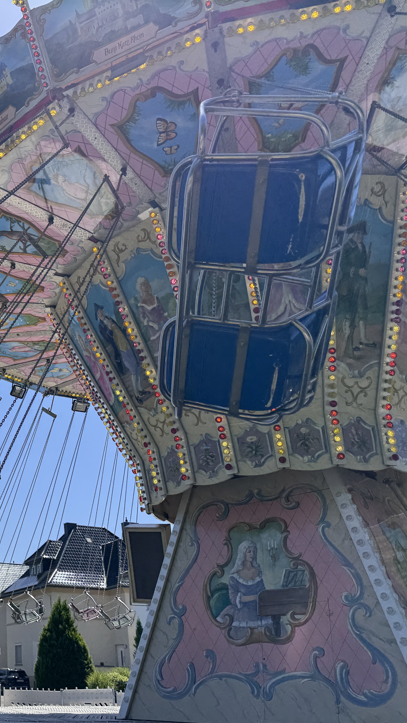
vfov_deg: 56.6
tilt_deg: +24.9
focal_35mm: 35
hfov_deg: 29.7
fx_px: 672
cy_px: 362
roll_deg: -0.5
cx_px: -60
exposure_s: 1/5814
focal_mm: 6.76
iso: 80
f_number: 1.78
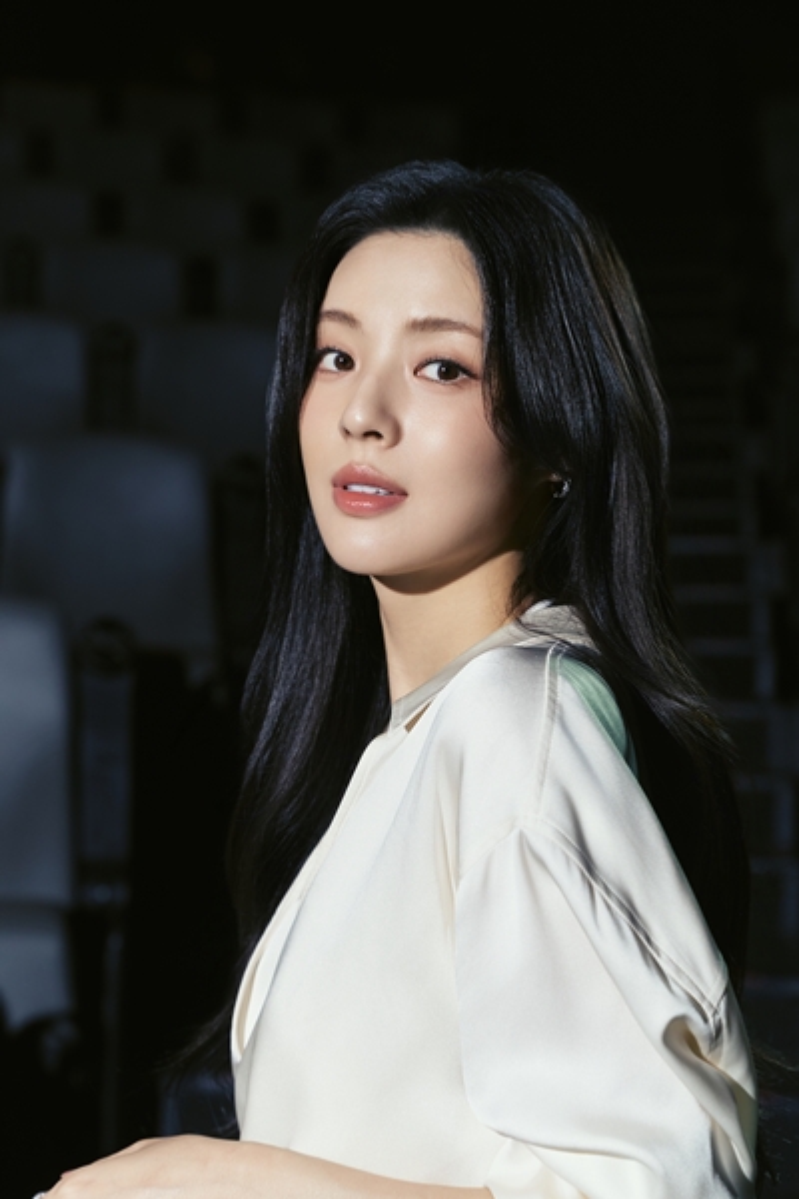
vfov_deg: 28.8
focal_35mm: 70
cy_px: 600
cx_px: 400
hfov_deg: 19.5
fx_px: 2330
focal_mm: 70
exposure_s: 1/160
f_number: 5
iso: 800
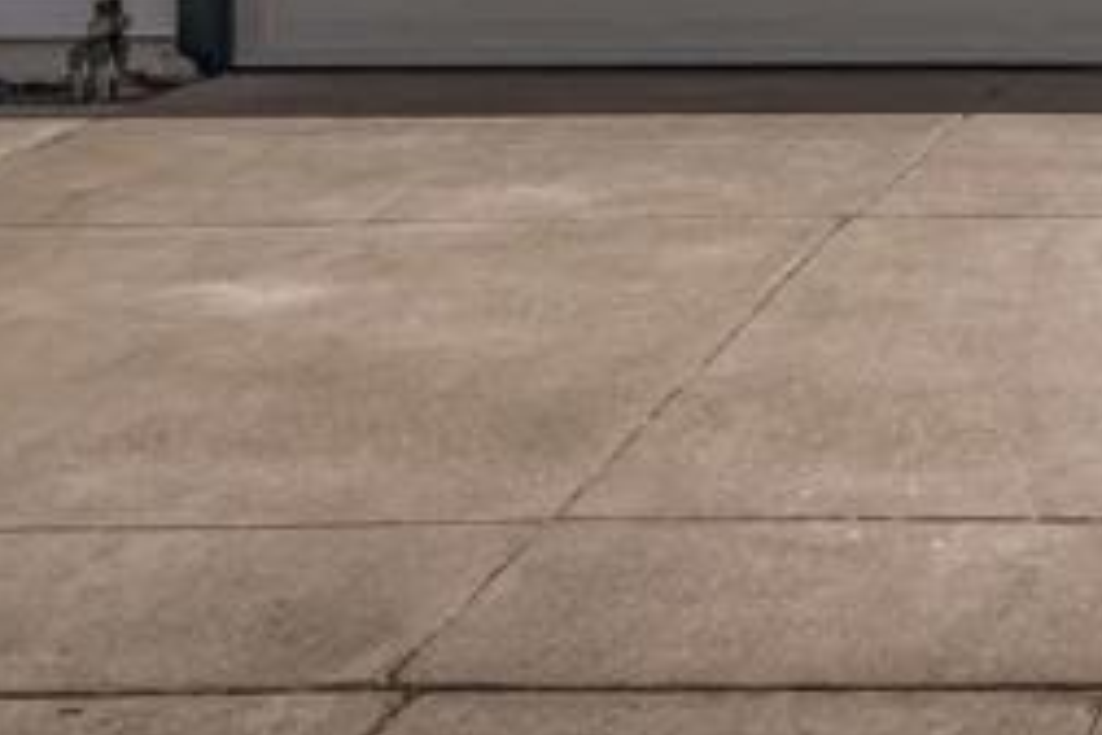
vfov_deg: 9.4
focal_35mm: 138
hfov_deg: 13.8
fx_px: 4224
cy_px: -632
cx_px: 1767
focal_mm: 34
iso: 400
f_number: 9
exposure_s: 1/400
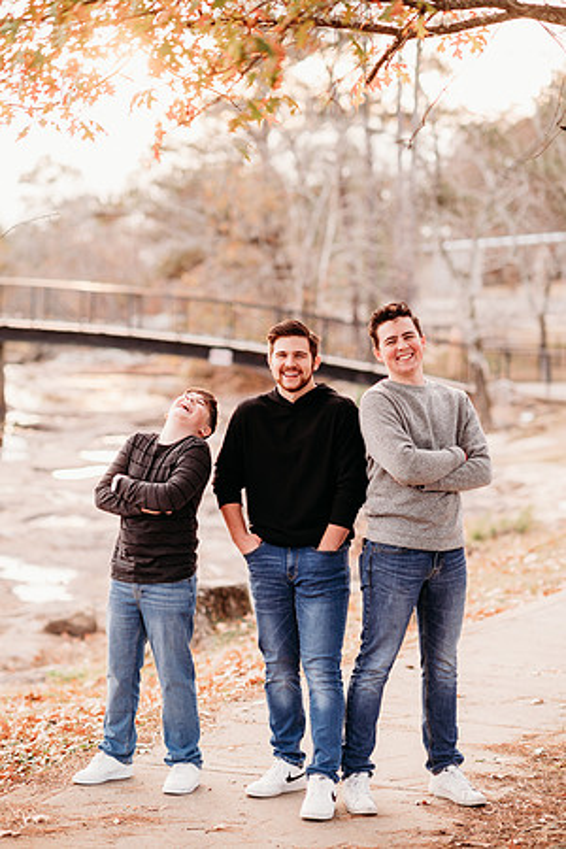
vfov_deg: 23.9
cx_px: 283
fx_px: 2004
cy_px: 424
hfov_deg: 16.1
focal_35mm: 85
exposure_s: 1/320
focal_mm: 85
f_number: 2.2
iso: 320
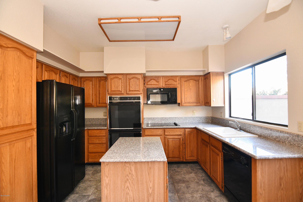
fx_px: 135
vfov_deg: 73.7
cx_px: 152
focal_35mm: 16
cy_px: 101
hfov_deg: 96.7
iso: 1600
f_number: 4
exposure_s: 1/60
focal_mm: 11
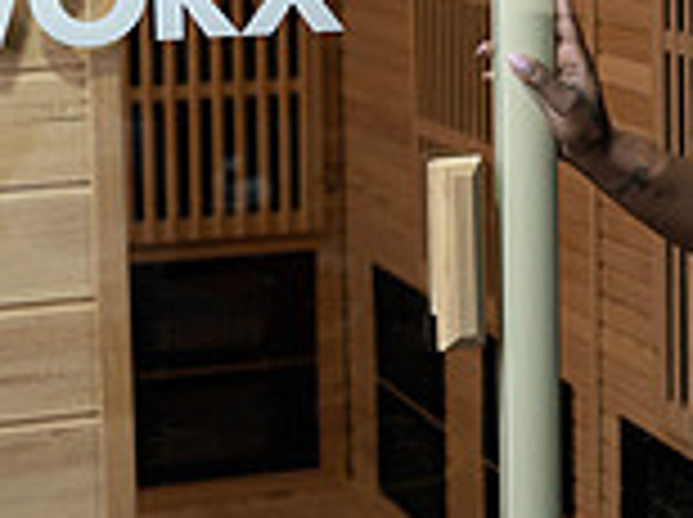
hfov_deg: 15.3
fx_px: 2539
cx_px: 652
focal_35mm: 127
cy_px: 61
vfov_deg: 11.6
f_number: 2.8
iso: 200
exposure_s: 1/125
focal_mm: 35
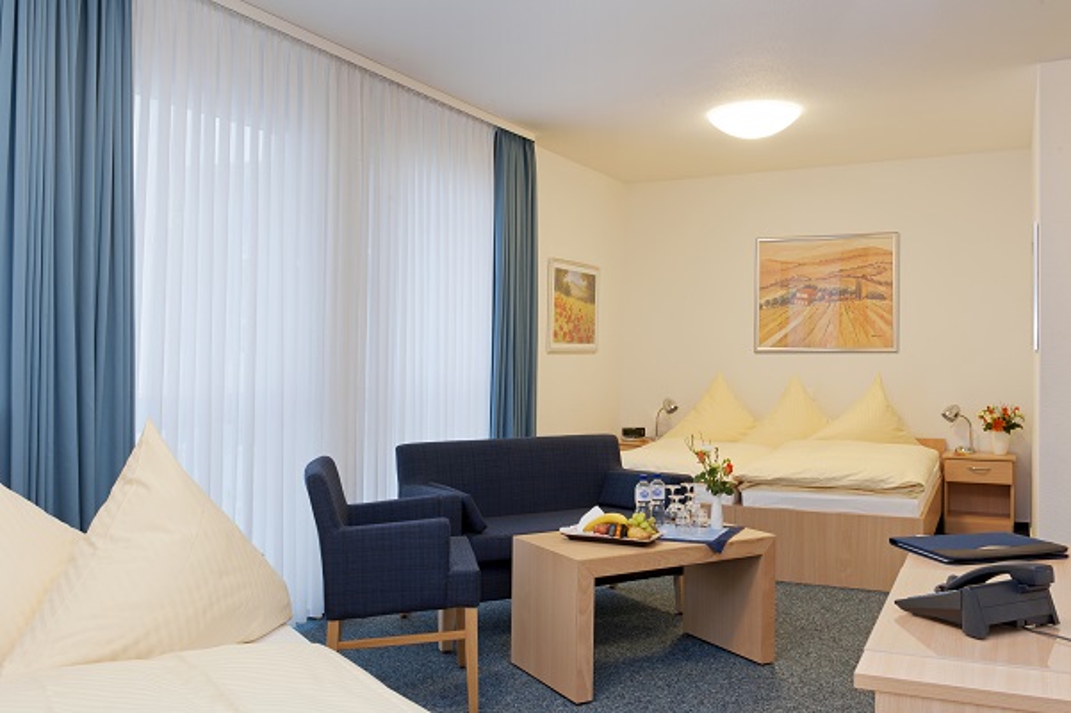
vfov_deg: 42.3
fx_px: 922
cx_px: 536
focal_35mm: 31
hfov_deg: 60.3
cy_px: 356
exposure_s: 1/3
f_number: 14
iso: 250
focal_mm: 31
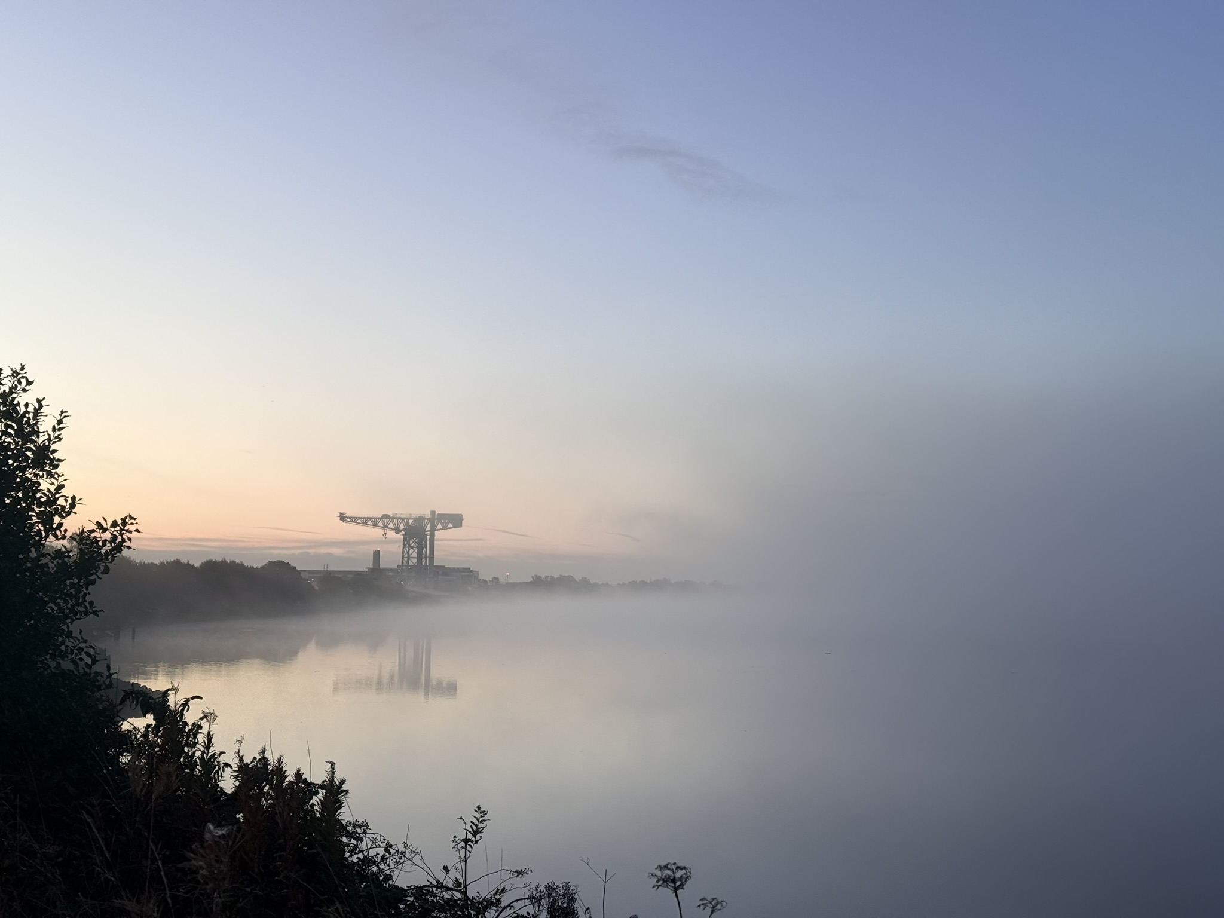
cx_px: 612
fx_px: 1697
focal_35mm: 48
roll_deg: -1.4
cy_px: 459
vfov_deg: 30.3
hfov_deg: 39.7
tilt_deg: +4.7
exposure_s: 1/219
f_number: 1.78
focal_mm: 6.76
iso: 64
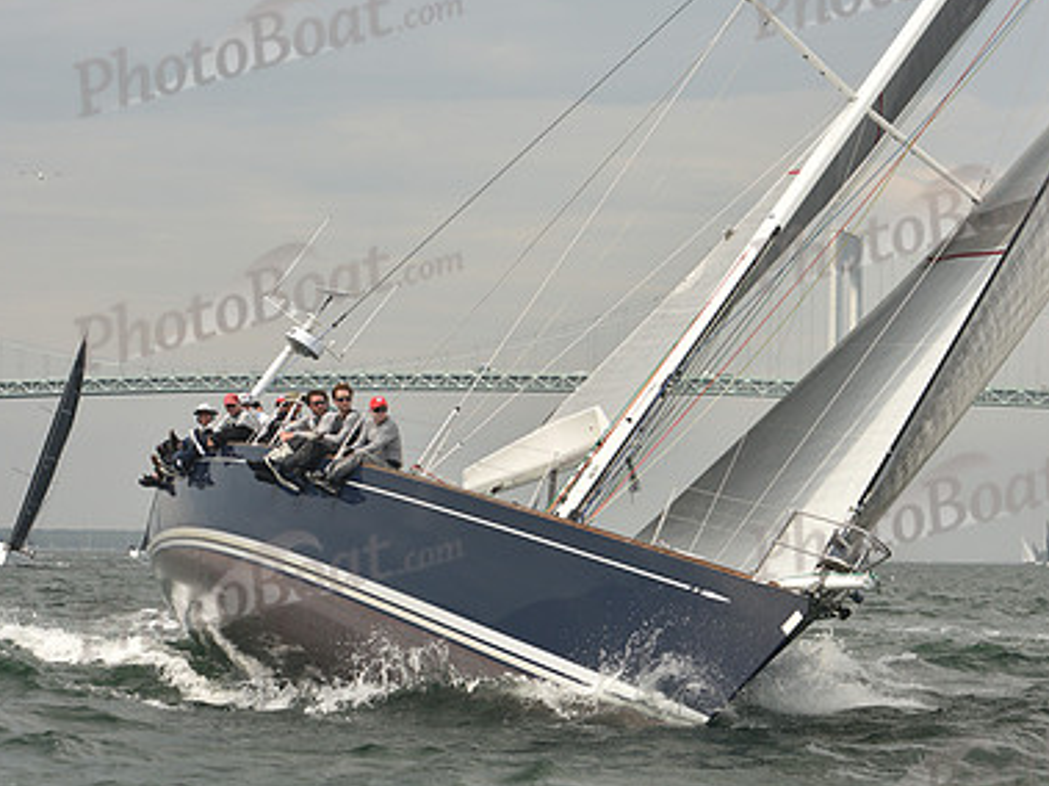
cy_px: 405
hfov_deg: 19.1
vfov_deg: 14.4
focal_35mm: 103
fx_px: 3120
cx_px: 609
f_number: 5.6
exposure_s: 1/640
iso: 250
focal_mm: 70
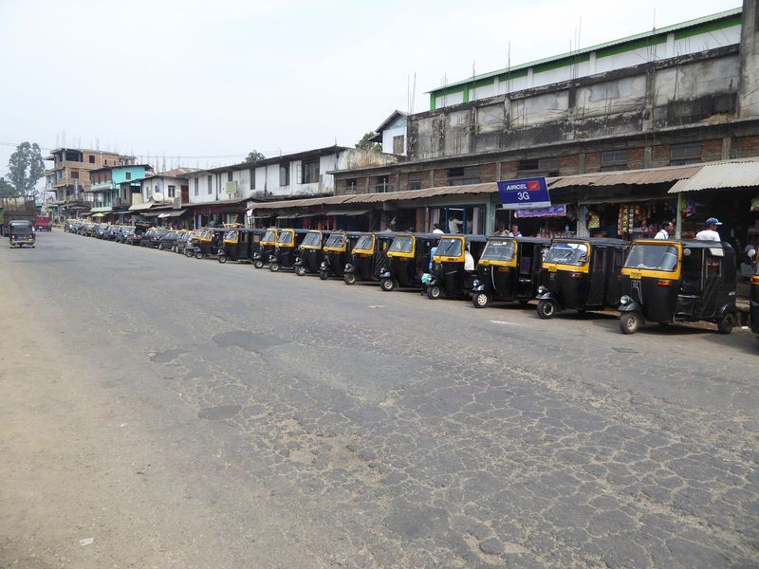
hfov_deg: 69.4
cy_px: 284
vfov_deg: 54.9
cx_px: 380
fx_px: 548
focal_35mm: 25
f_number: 3.3
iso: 80
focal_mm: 4.3
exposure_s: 1/400
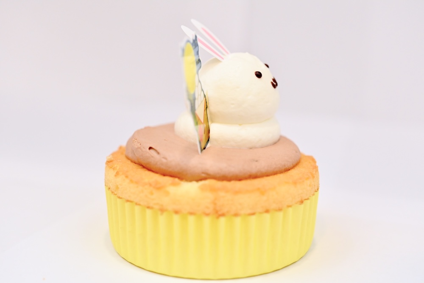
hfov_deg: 33.4
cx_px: 212
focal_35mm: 60
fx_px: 707
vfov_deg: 22.6
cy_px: 142
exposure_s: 1/500
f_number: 4.5
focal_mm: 60
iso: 6400
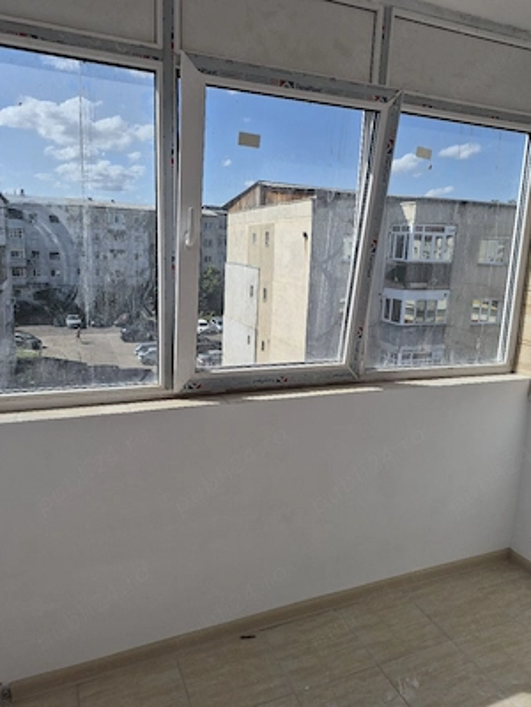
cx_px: 266
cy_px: 354
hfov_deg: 58.9
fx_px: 470
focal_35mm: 23
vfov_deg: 73.9
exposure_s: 1/10000
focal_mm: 5.4
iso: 80
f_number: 1.8
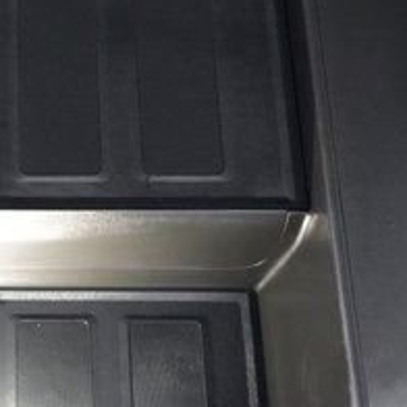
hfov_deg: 22.8
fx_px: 958
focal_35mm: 72
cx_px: -21
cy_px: 135
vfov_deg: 23.9
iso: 12800
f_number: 2.8
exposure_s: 1/60
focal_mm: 26
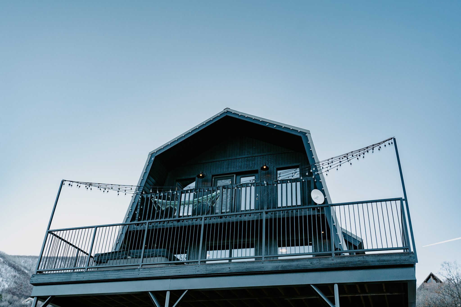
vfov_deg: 37.8
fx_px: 448
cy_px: 154
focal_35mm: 35
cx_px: 230
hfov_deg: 54.4
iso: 320
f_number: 3.5
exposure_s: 1/1250
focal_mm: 35
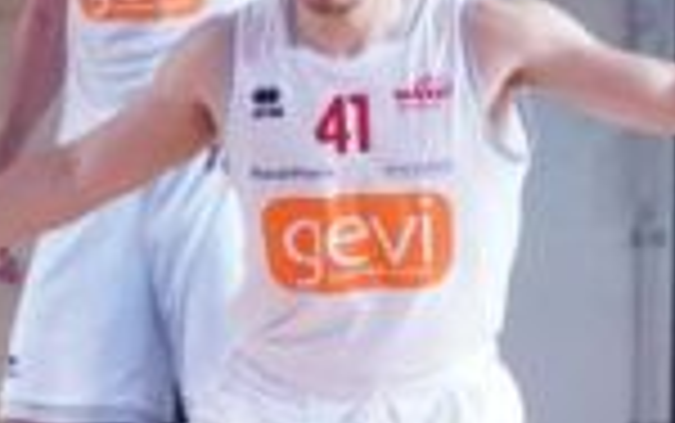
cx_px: 9
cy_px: 189
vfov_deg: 1.5
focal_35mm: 855
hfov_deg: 2.5
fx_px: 15735
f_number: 4
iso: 5000
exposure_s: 1/640
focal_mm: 105
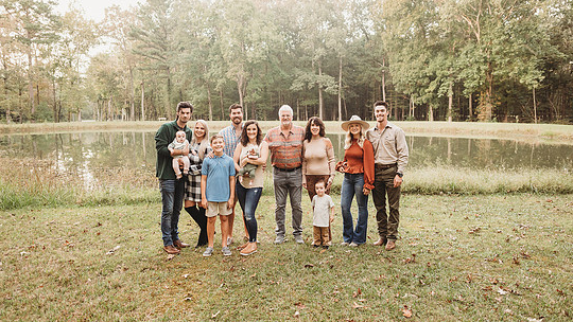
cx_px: 289
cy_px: 144
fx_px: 410
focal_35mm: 27
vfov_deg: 42.9
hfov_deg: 69.8
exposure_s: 1/125
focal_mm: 24
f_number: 2.5
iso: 1000
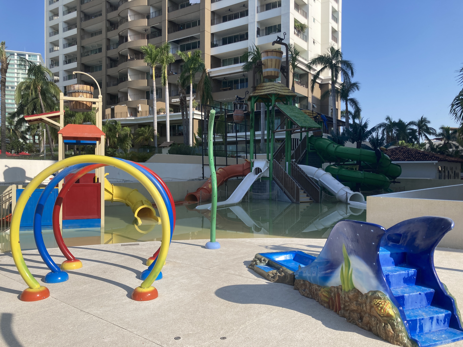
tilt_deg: +0.5
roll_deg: -0.9
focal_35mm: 28
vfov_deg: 49.7
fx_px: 375
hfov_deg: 63.4
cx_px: 232
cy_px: 174
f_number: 1.8
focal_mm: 3.99
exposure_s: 1/2024
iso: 20
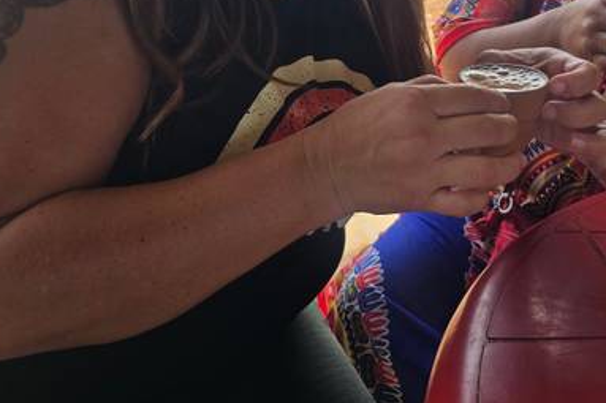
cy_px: 11
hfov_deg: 43.2
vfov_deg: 28.2
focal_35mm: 45
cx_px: 392
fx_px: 757
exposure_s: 1/426
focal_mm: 6.3
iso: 12
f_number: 1.7
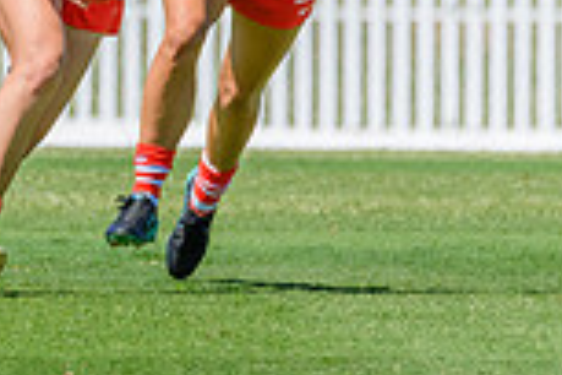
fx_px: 26677
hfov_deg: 1.2
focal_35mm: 1709
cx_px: -81
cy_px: -24
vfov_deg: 0.8
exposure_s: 1/2000
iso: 800
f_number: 10
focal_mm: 450
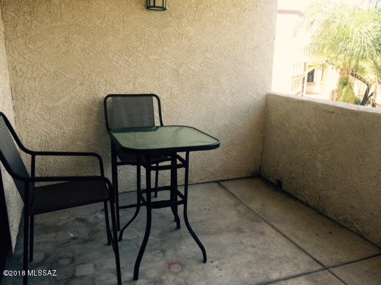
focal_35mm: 29
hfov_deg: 61.7
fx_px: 319
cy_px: 142
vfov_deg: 48.2
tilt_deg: -17.0
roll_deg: +0.0
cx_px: 190
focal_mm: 4.15
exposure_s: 1/249
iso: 32
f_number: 2.2
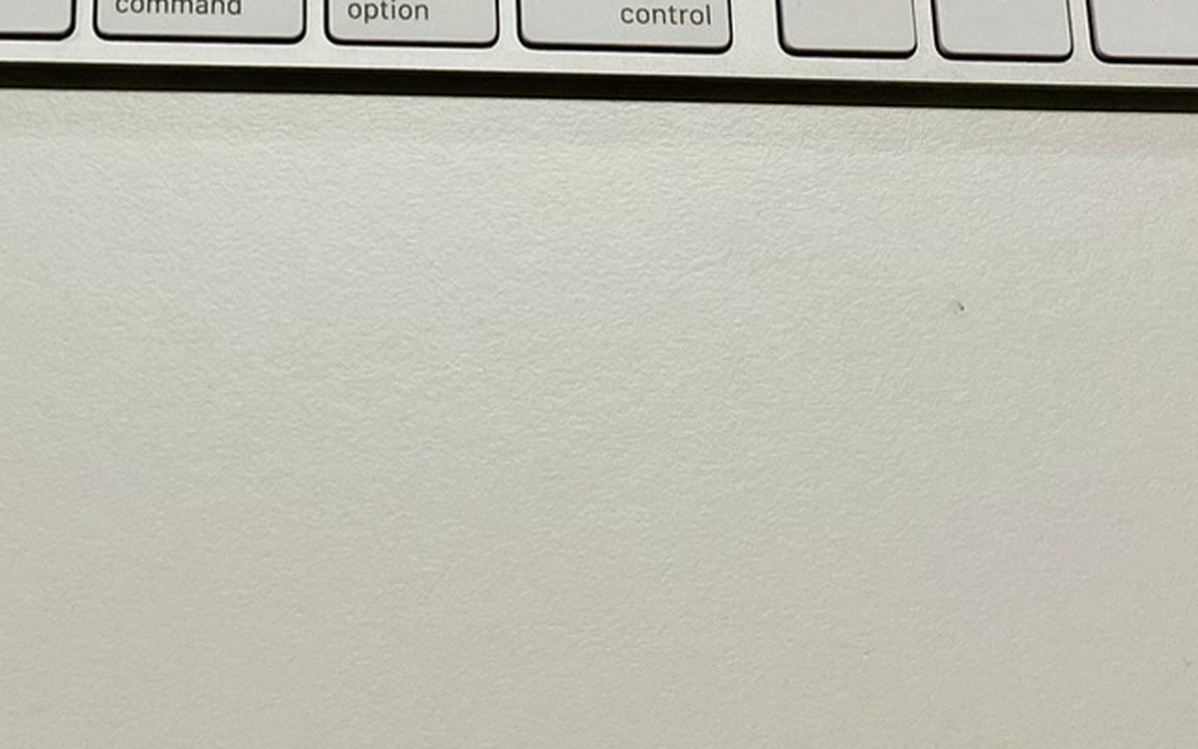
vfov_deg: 14.1
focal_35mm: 88
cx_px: 204
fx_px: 2874
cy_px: -310
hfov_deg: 23.1
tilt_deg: -64.3
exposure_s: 1/100
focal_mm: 4.25
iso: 100
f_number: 1.8
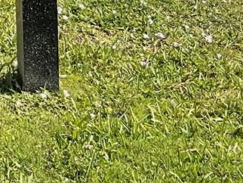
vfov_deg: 9.4
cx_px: -149
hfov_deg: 12.8
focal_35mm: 144
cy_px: -222
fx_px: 1012
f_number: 1.8
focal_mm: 3
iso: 16
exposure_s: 1/1377
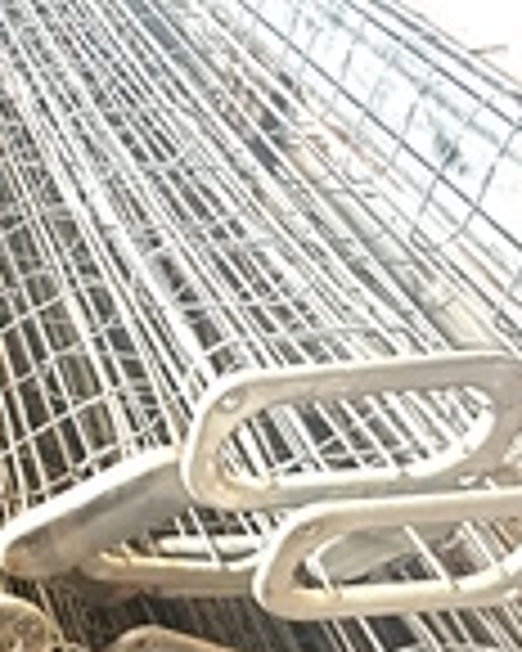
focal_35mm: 47
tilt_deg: -52.3
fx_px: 908
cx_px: -220
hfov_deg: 25.6
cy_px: 654
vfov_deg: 35.7
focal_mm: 2.22
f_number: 2.2
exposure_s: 1/60
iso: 640
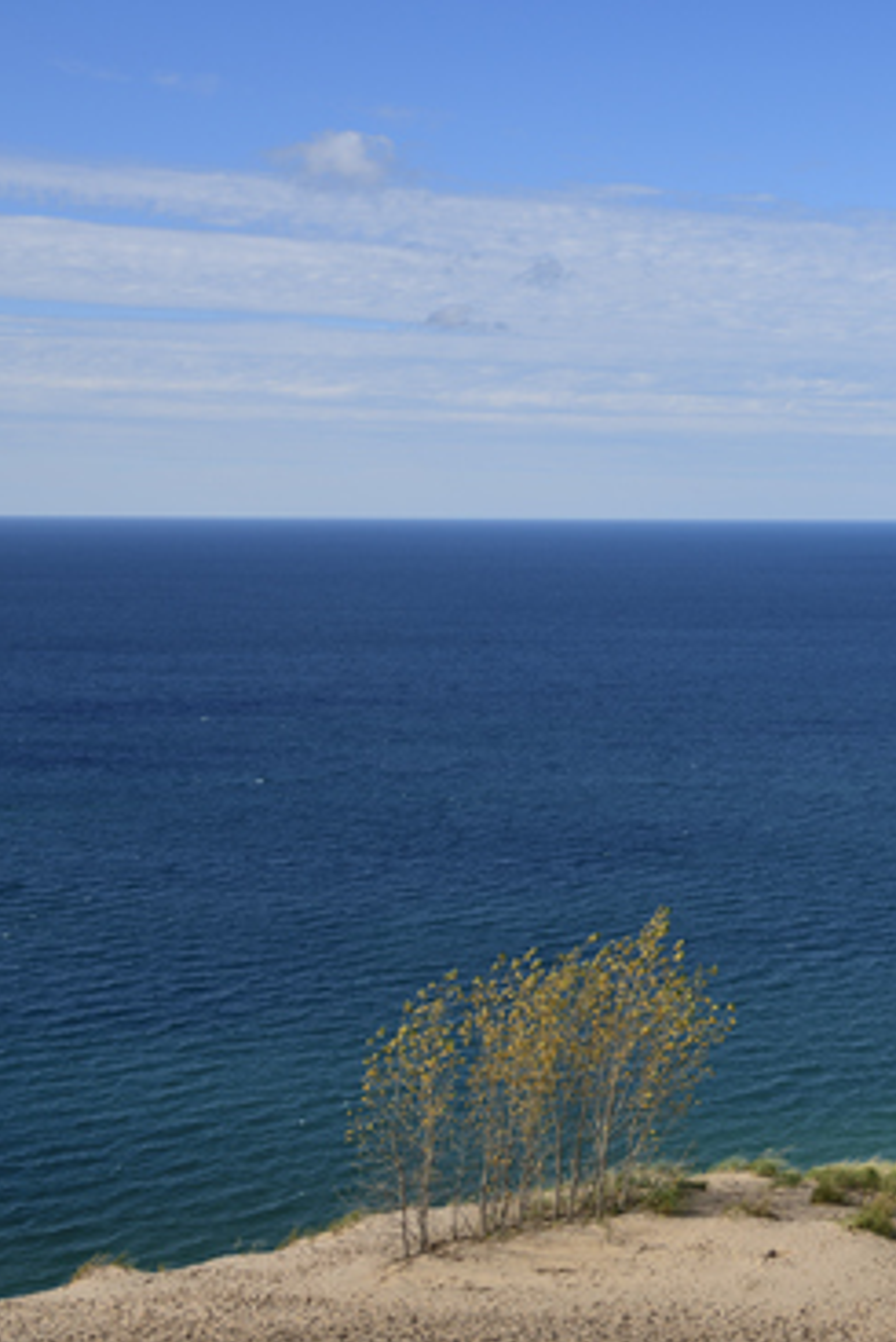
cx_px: 933
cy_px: 667
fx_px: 2275
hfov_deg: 21.4
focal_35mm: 61
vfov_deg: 32.9
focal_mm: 40
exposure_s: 1/160
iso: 64
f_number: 11
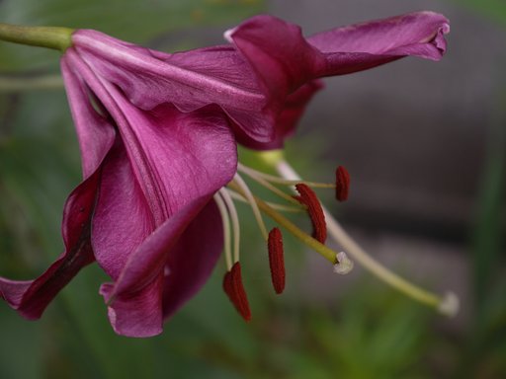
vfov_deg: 14.8
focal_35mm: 100
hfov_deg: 19.6
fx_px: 1462
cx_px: 253
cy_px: 190
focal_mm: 50
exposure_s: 1/200
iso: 100
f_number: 5.6
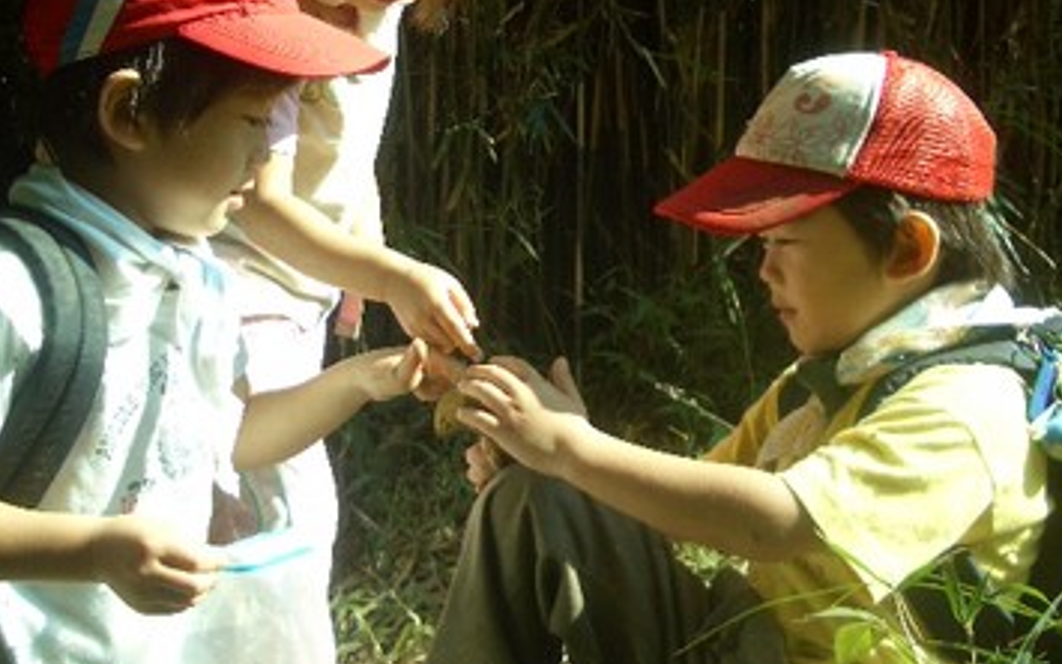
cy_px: 257
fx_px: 1361
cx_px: 452
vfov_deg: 27.4
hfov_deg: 42.5
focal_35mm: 47
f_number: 2.6
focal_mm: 5.8
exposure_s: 1/320
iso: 50
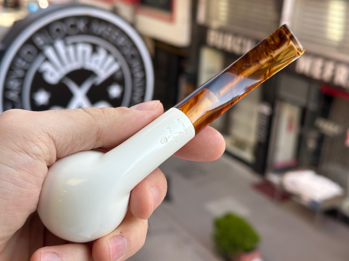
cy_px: 130
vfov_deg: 30.3
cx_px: 174
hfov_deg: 39.7
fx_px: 484
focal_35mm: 48
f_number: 1.78
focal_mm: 6.86
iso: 64
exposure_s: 1/349
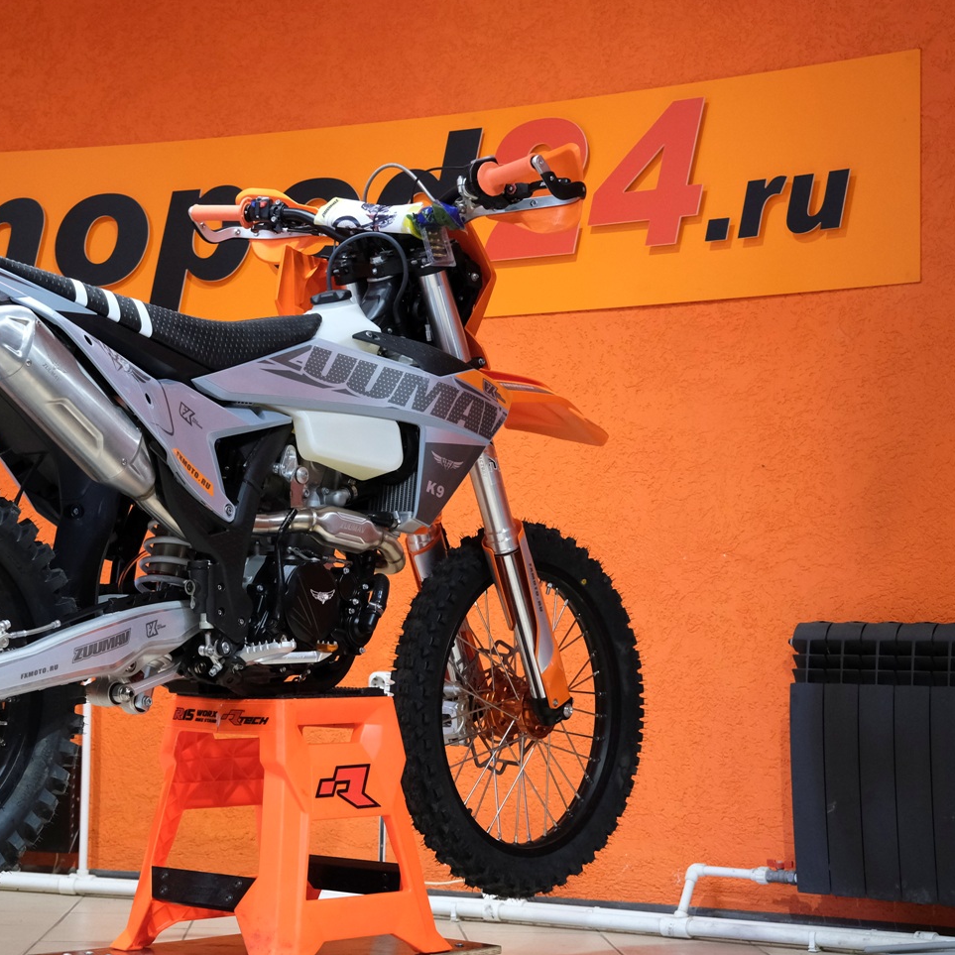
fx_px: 2247
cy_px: 470
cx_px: 211
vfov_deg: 24.0
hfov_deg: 23.7
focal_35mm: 72
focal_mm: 34.2
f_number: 4
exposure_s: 1/100
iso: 2000
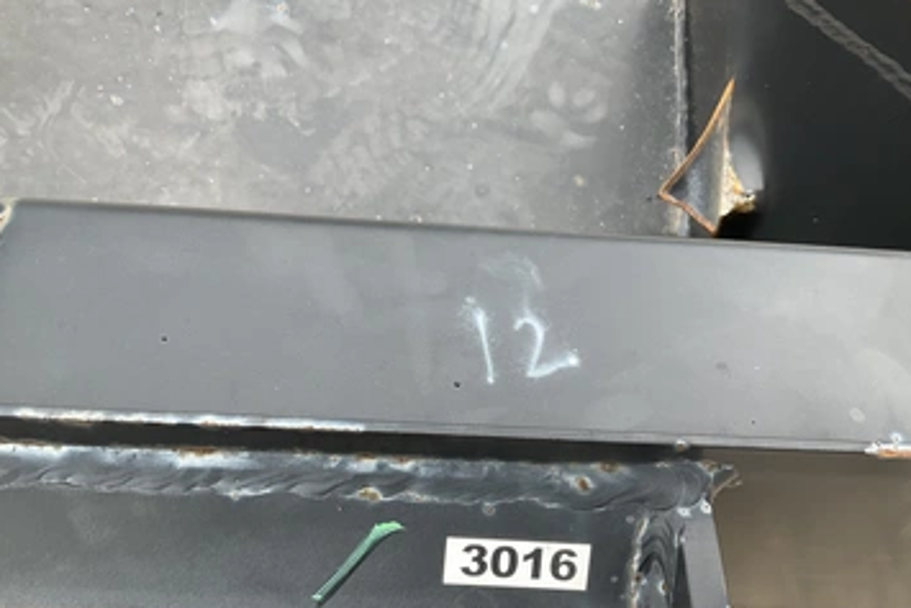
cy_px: 364
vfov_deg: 38.8
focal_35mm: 34
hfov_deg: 55.8
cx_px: 467
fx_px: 861
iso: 25
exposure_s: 1/188
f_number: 1.8
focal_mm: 3
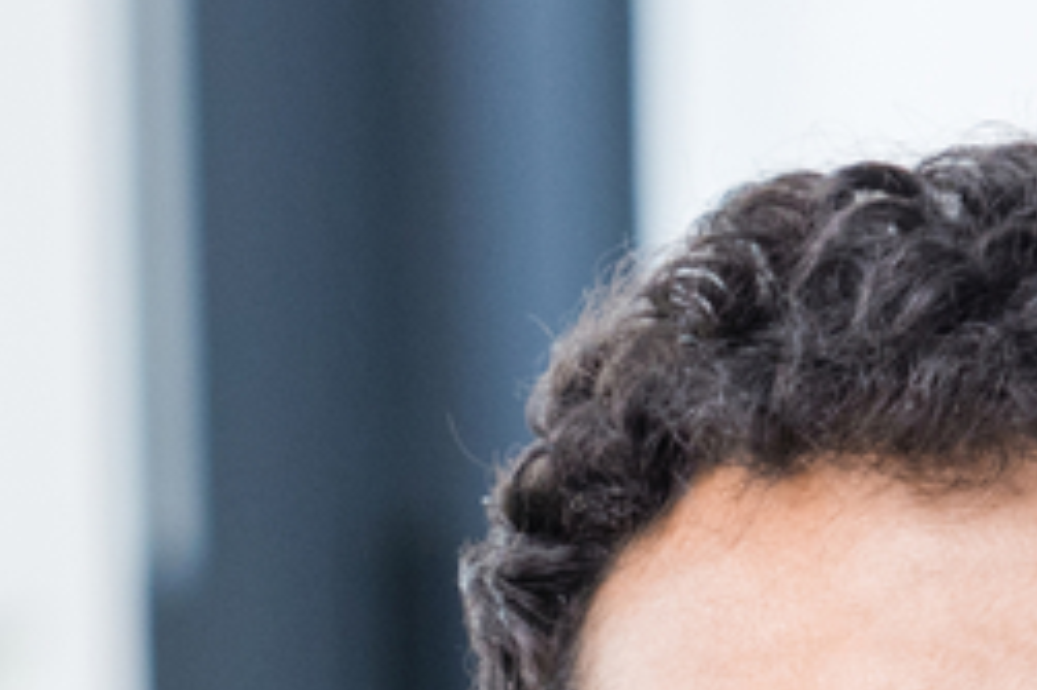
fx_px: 31002
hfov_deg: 1.9
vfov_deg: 1.3
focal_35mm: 1077
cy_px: 2403
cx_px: 17
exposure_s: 1/125
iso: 400
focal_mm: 135
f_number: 4
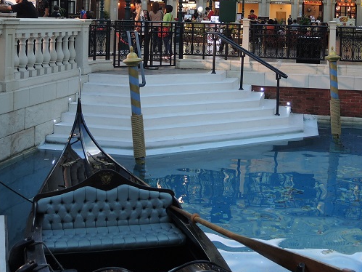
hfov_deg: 34.9
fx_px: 575
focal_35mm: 55
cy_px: 29
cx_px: 207
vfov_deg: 25.7
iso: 100
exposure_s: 1/30
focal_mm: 6
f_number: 2
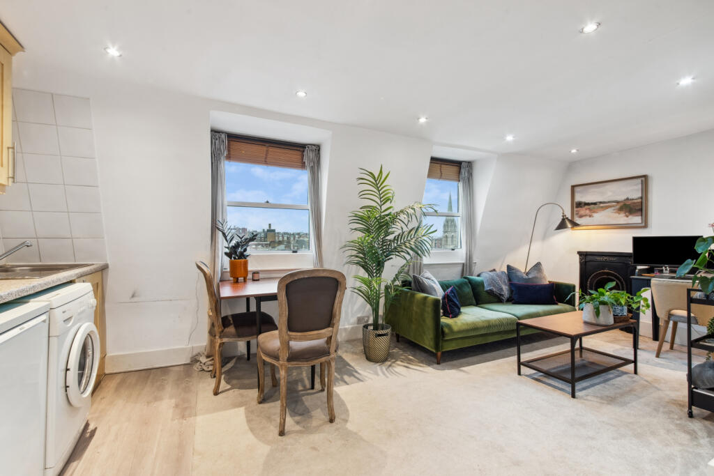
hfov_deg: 100.4
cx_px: 357
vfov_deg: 77.3
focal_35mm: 15
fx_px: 298
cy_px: 238
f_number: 11
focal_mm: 15
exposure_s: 1/3.33
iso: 400
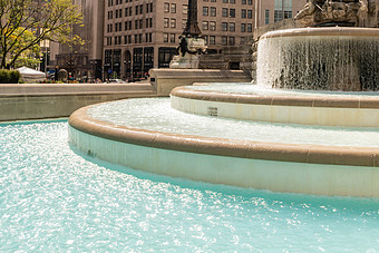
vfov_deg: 31.9
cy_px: 57
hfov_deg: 45.5
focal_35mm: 41
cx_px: 292
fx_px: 432
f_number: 8
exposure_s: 1/160
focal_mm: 24
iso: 64
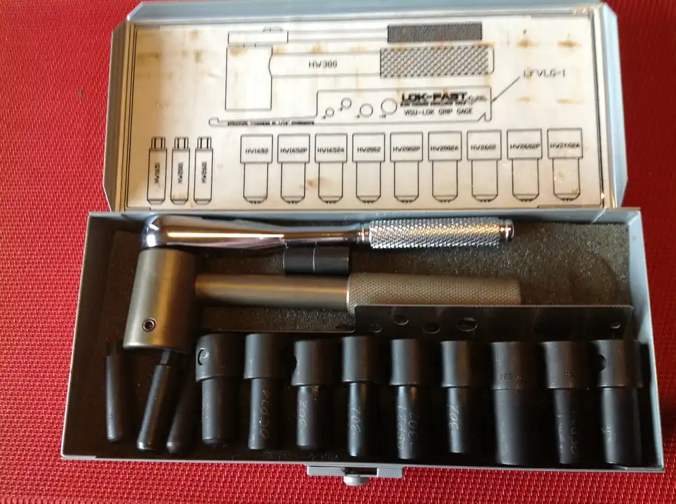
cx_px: 338
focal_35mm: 35
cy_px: 252
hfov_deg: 52.7
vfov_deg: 40.6
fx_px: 682
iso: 64
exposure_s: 1/30
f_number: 2.4
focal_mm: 4.28
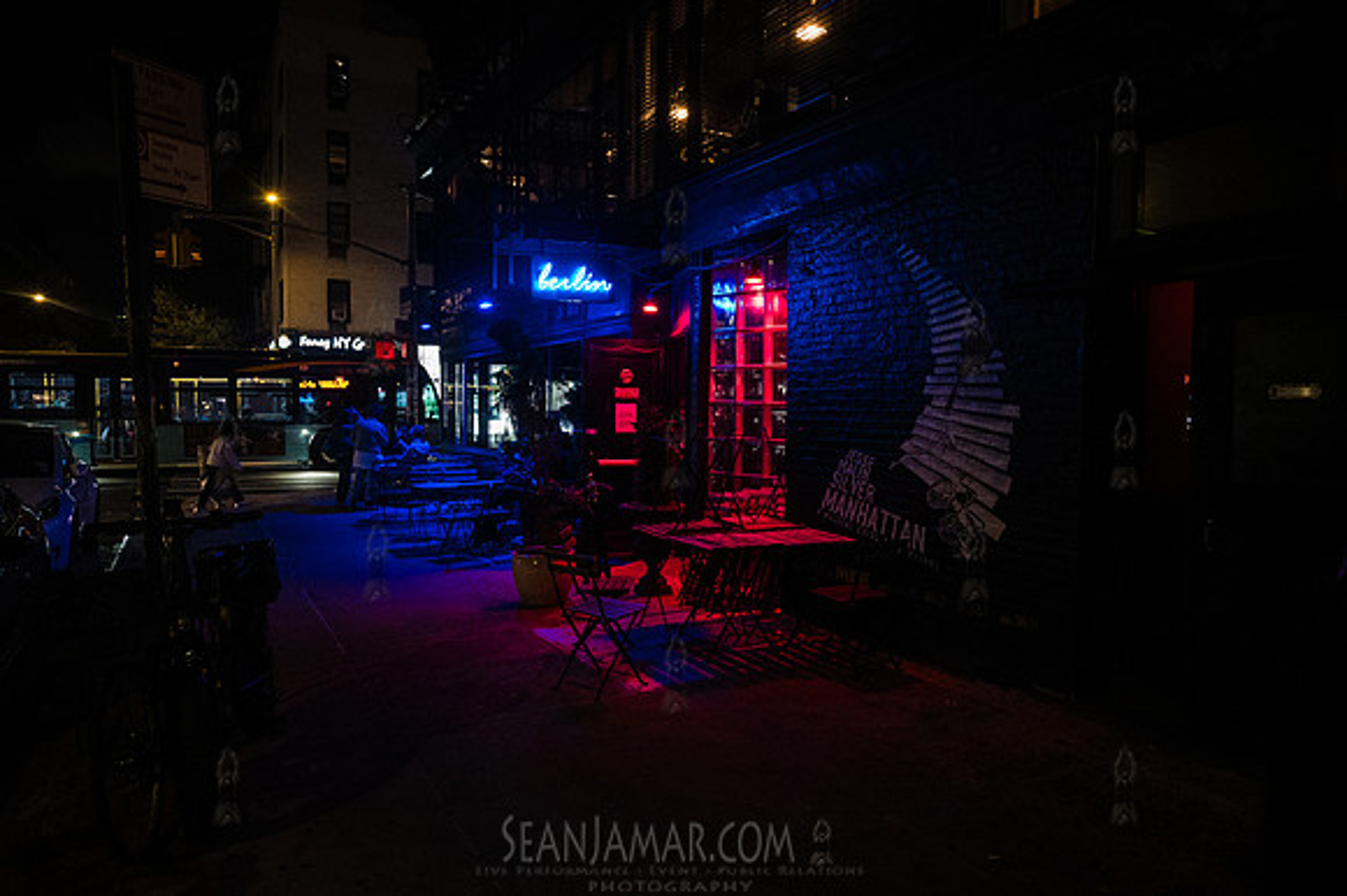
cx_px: 674
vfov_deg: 53.1
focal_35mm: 24
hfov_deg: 73.8
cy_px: 448
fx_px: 897
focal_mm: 24
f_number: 5
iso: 12800
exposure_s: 1/160
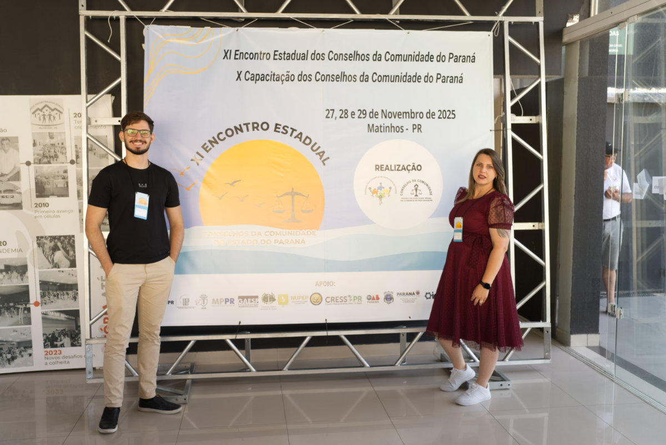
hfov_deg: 54.4
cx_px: 333
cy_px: 222
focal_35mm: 35
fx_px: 648
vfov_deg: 37.9
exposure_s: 1/100
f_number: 4
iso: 320
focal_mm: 35
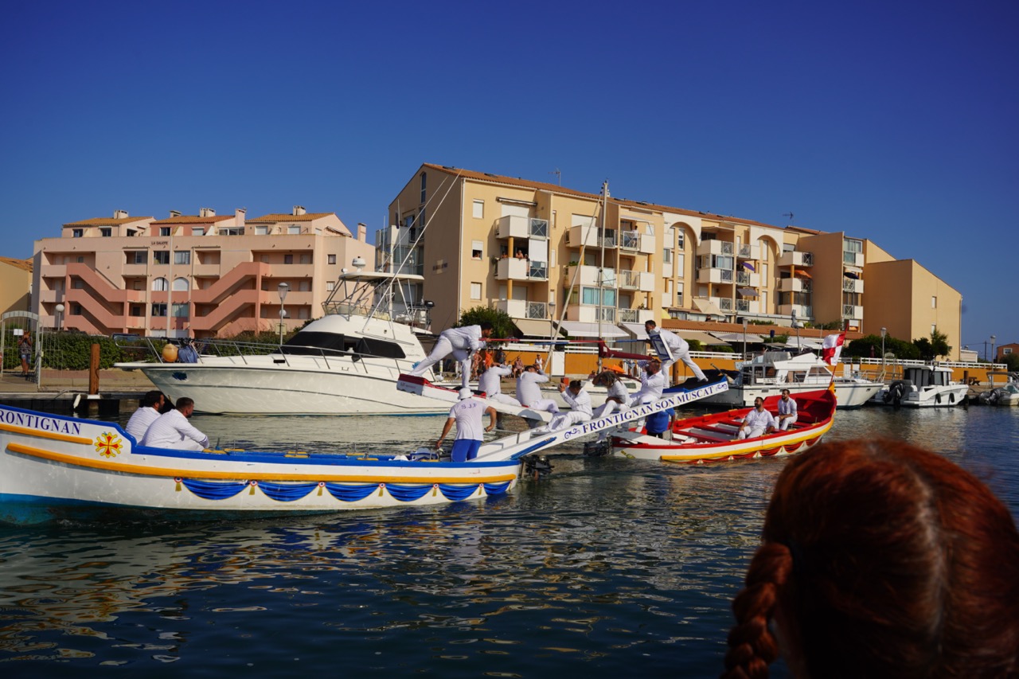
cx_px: 510
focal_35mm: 28
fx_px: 792
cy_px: 340
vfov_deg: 46.4
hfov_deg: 65.5
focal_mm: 28
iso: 100
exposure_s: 1/400
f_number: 10
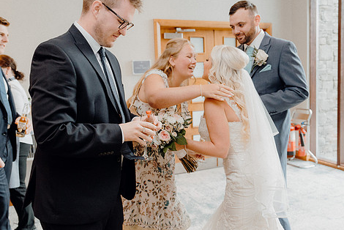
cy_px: 110
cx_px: 189
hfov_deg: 51.8
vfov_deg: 36.0
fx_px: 354
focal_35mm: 37
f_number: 3.5
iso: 2500
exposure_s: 1/200
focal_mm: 30
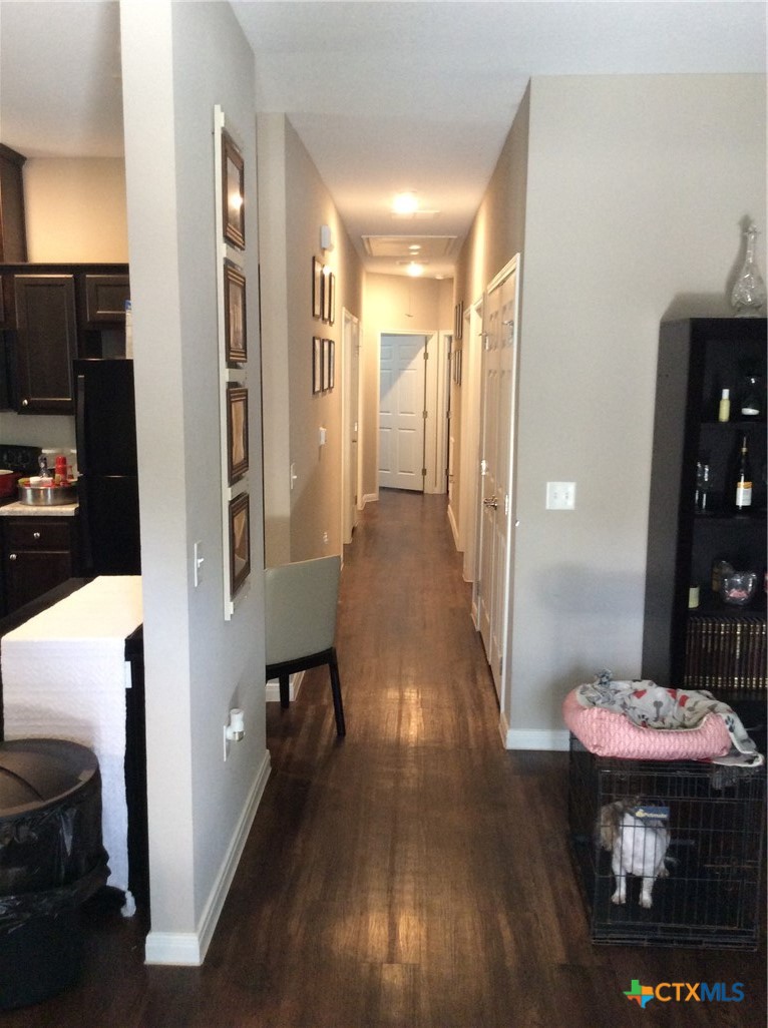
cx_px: 384
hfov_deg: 44.0
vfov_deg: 56.9
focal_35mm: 32
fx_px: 949
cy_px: 514
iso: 160
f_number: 2.4
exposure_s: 1/24
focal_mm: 3.3
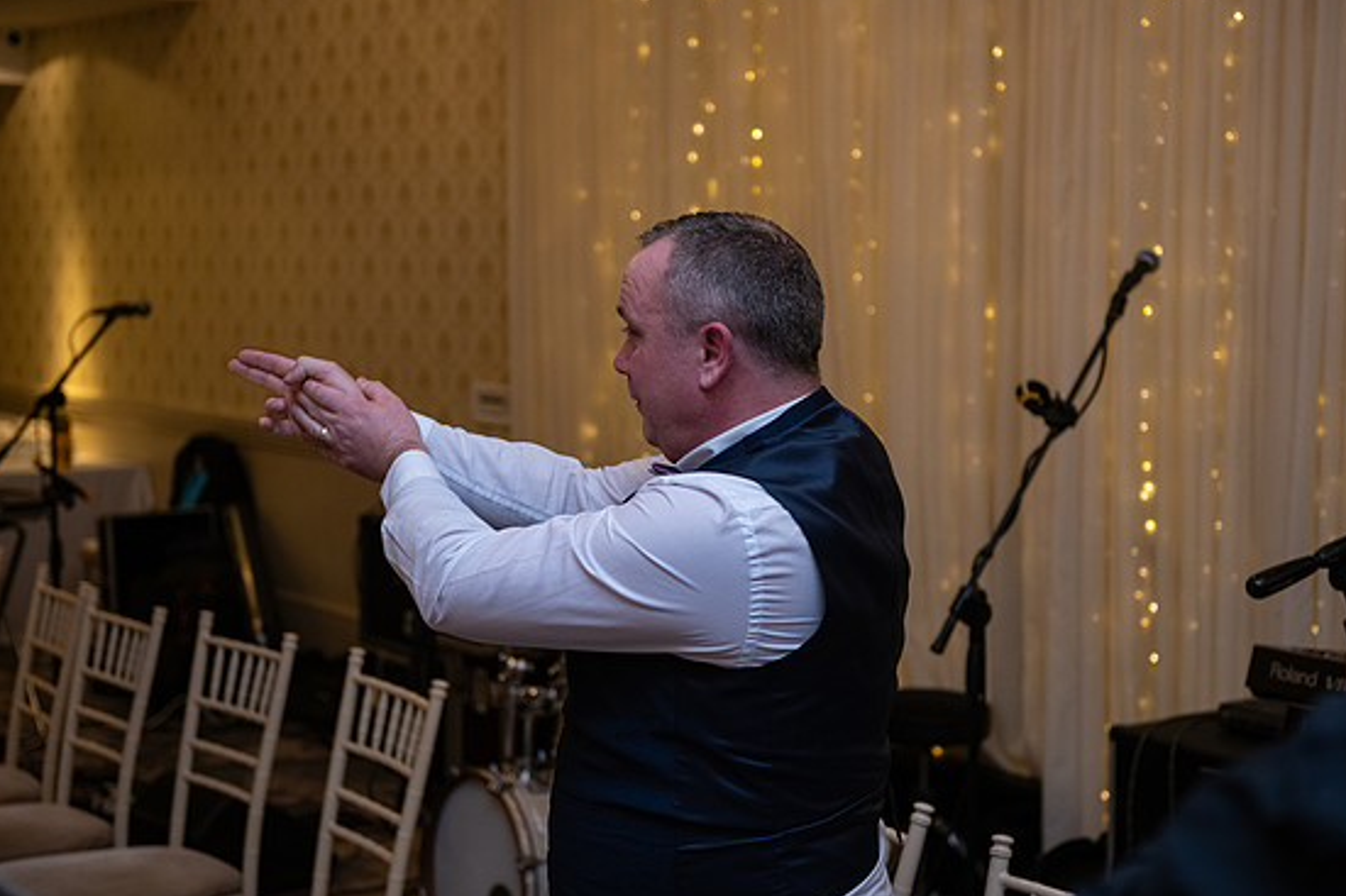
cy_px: 441
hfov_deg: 33.9
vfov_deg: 23.0
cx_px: 699
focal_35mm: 59
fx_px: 2205
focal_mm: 56
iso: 1000
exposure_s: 1/160
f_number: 3.5
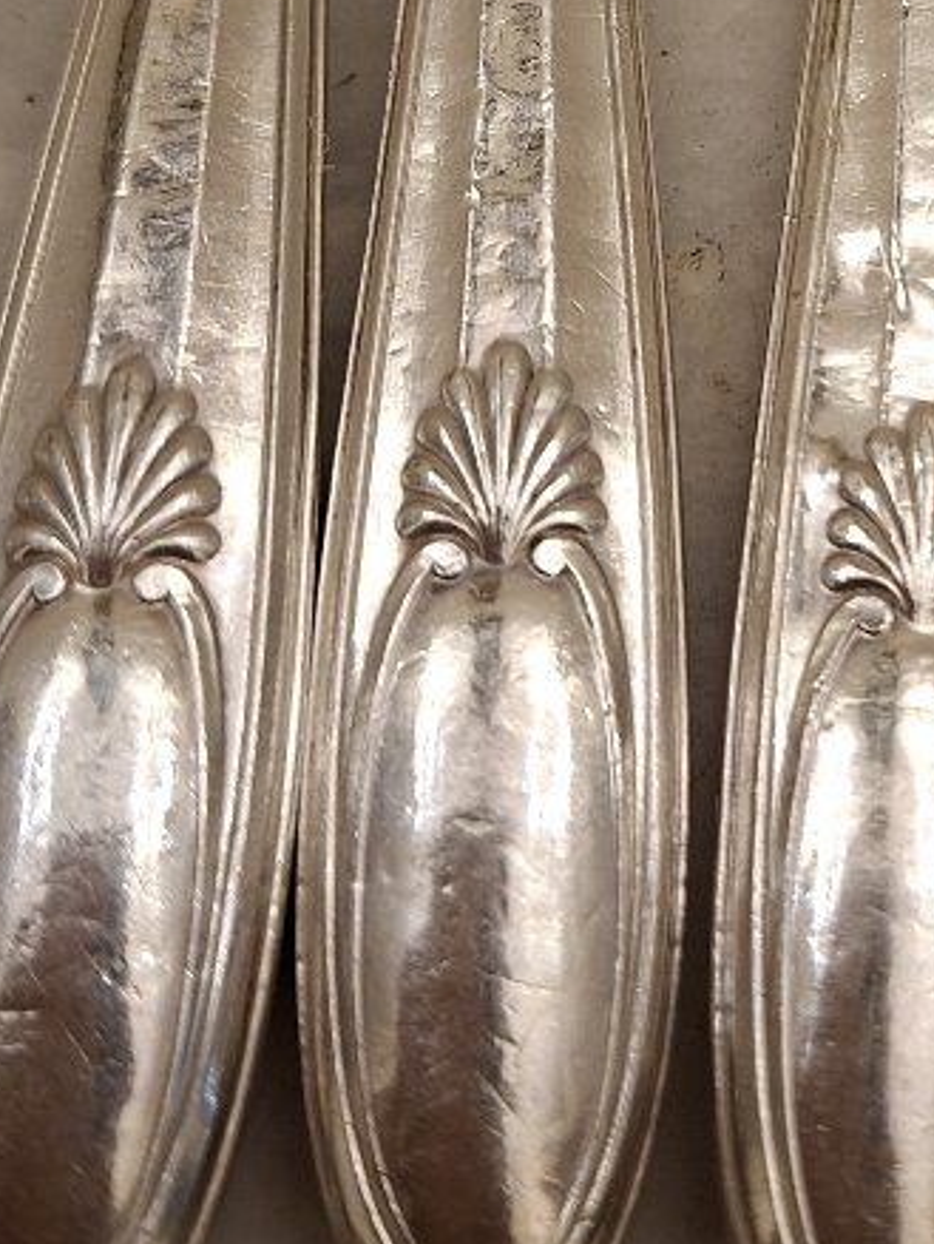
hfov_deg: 22.5
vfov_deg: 29.4
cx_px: 914
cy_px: 114
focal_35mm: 63
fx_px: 2264
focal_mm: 5.54
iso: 250
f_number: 1.8
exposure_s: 1/50
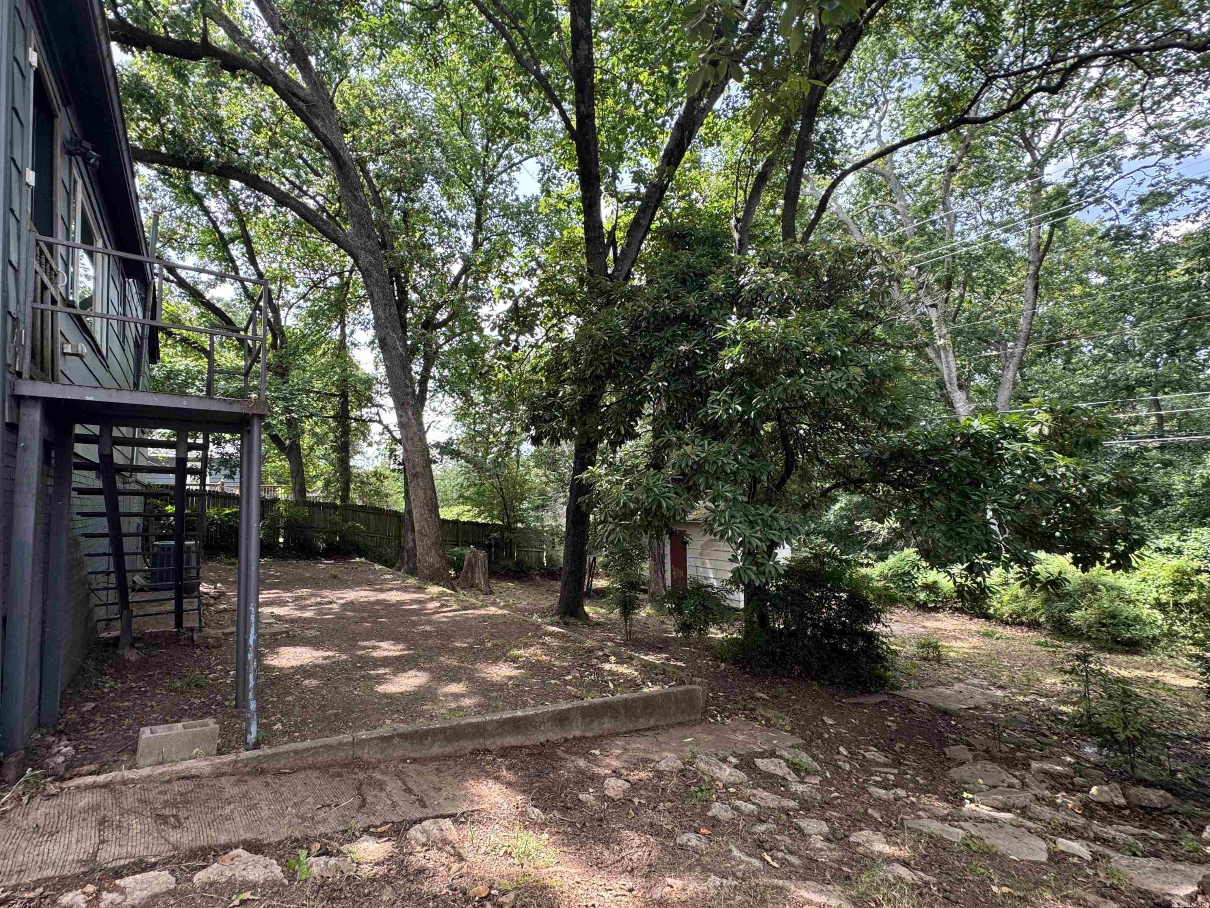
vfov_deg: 85.7
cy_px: 454
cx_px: 605
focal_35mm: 14
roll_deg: -1.6
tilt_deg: +2.7
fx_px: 489
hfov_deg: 102.1
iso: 40
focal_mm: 2.22
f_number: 2.2
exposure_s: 1/117
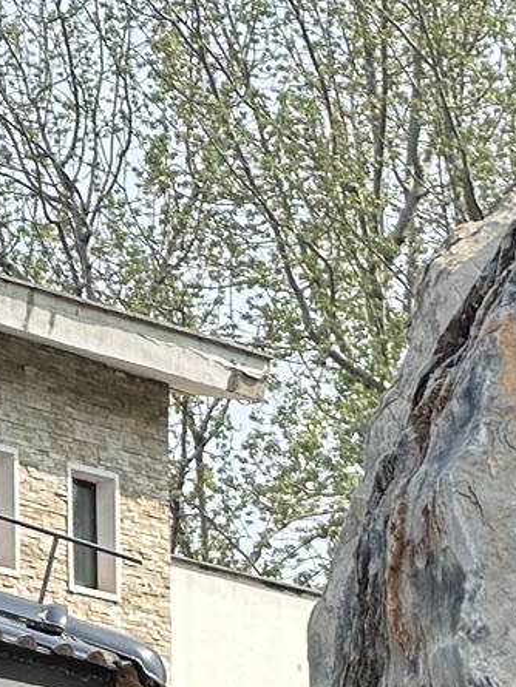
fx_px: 6874
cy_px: 1173
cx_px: 766
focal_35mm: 346
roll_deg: +1.2
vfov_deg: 5.6
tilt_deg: +6.6
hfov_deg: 4.3
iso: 32
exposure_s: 1/194
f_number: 2.8
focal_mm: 9
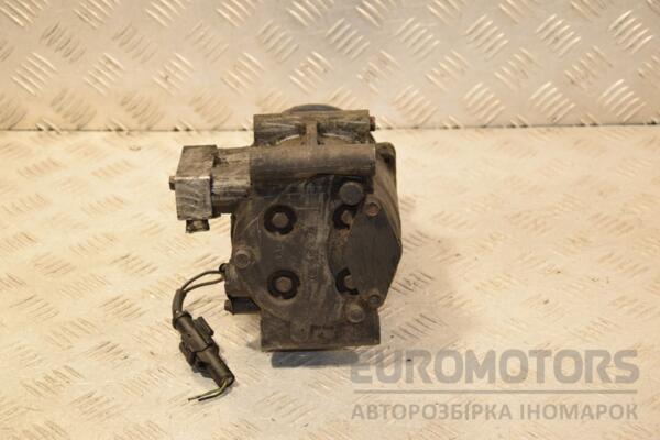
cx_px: 330
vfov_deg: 17.5
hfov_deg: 26.0
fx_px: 1430
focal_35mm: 78
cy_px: 220
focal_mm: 52
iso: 800
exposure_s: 1/200
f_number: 6.3
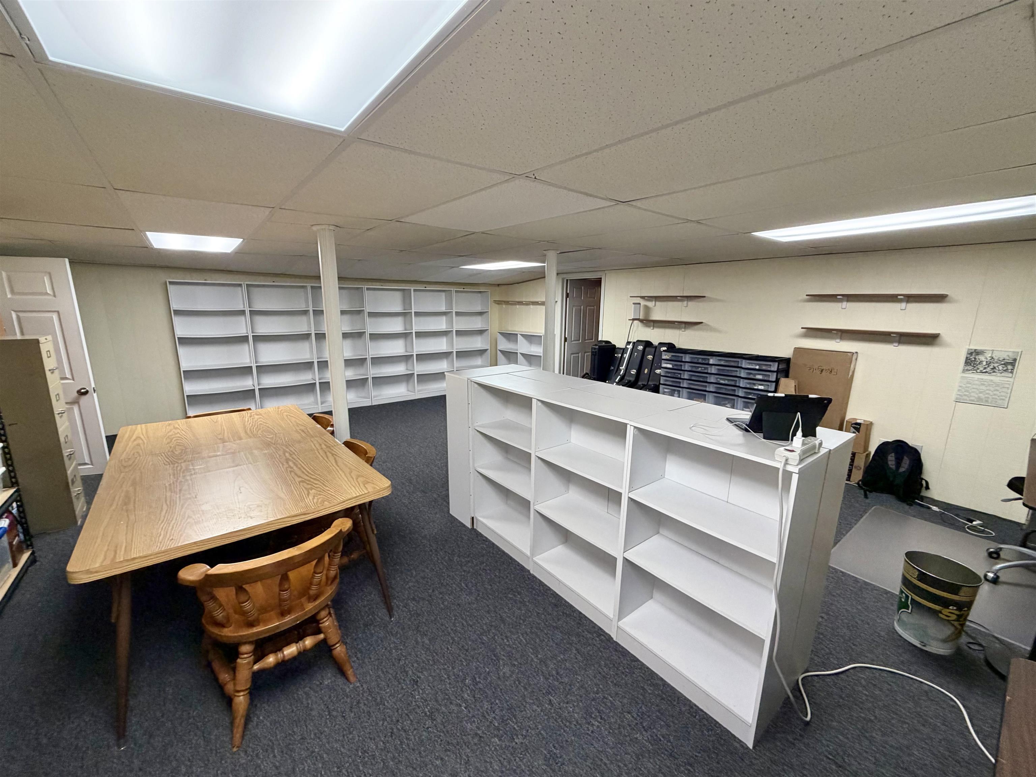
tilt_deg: -10.6
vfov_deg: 85.7
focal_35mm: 14
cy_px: 388
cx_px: 518
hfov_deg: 102.1
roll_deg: -0.2
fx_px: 419
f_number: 2.2
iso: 200
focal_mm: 2.22
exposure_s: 1/60
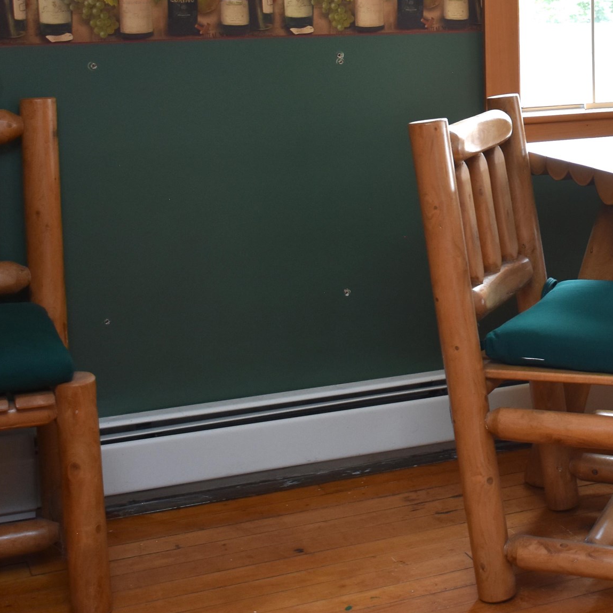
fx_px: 1503
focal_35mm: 75
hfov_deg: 22.4
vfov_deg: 22.6
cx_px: 578
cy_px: 91
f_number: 4
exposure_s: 1/60
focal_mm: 22
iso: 400
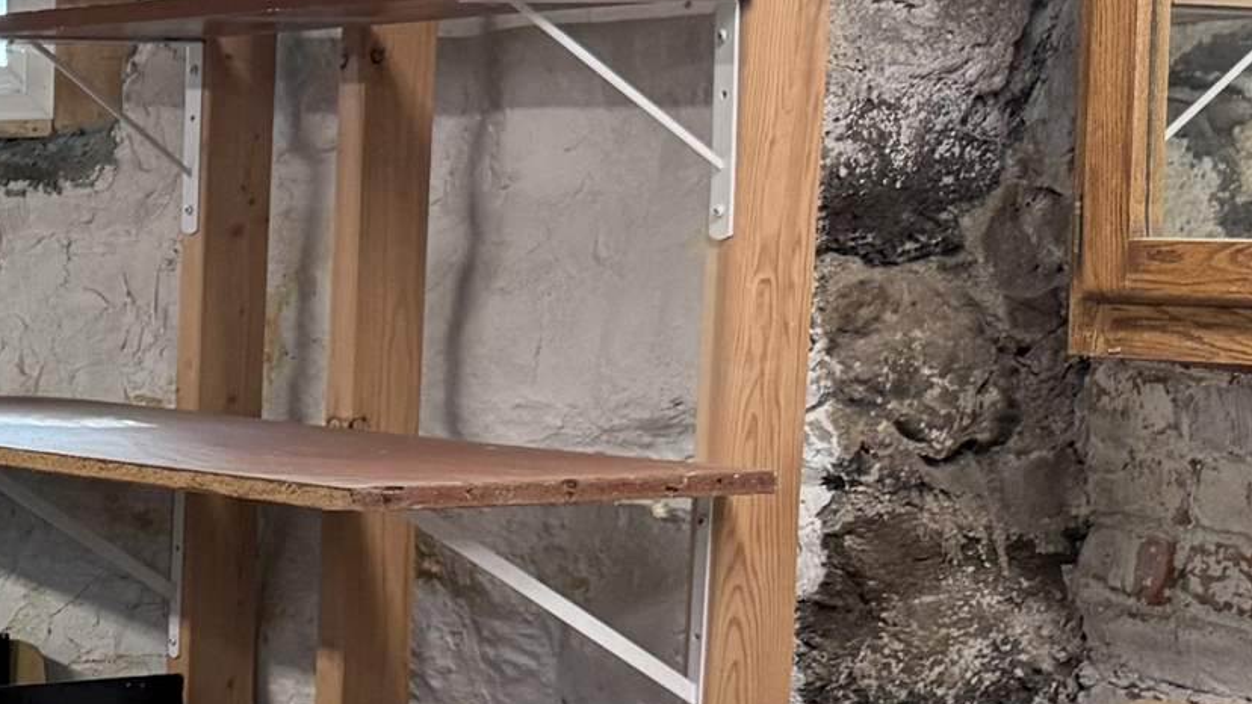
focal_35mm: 97
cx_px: -694
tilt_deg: -4.9
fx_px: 3221
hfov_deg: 19.0
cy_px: 506
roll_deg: +0.2
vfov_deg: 12.5
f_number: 1.78
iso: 200
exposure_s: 1/145
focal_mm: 6.76
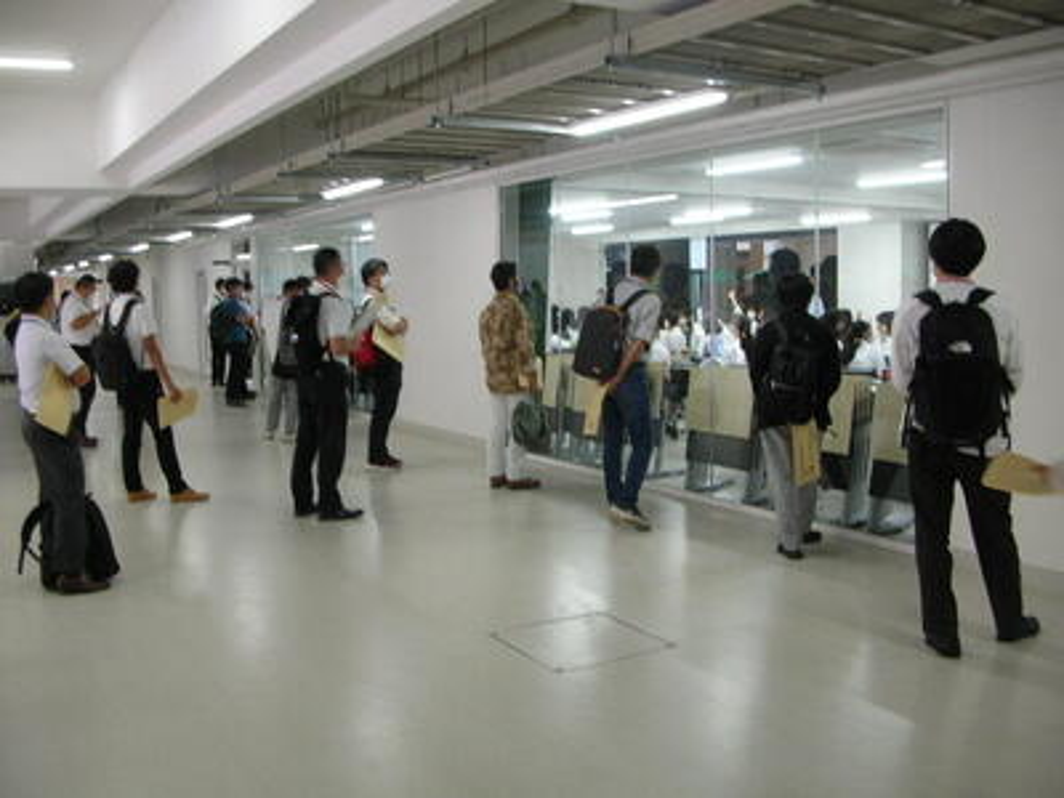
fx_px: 1076
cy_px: 399
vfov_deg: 40.7
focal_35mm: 35
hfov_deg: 52.6
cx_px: 532
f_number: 2.8
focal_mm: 5.8
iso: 50
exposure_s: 1/12.4
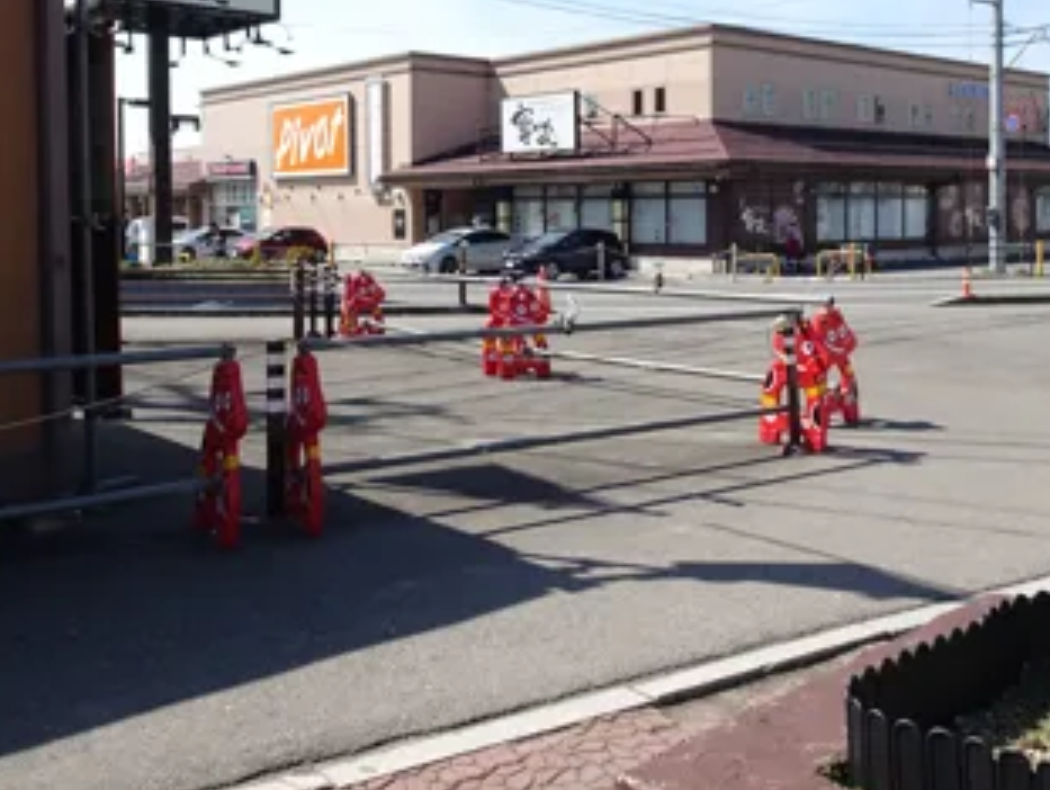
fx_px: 1124
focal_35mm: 37
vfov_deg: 38.2
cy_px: 253
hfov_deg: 50.1
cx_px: 557
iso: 80
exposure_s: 1/640
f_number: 3.5
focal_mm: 4.1
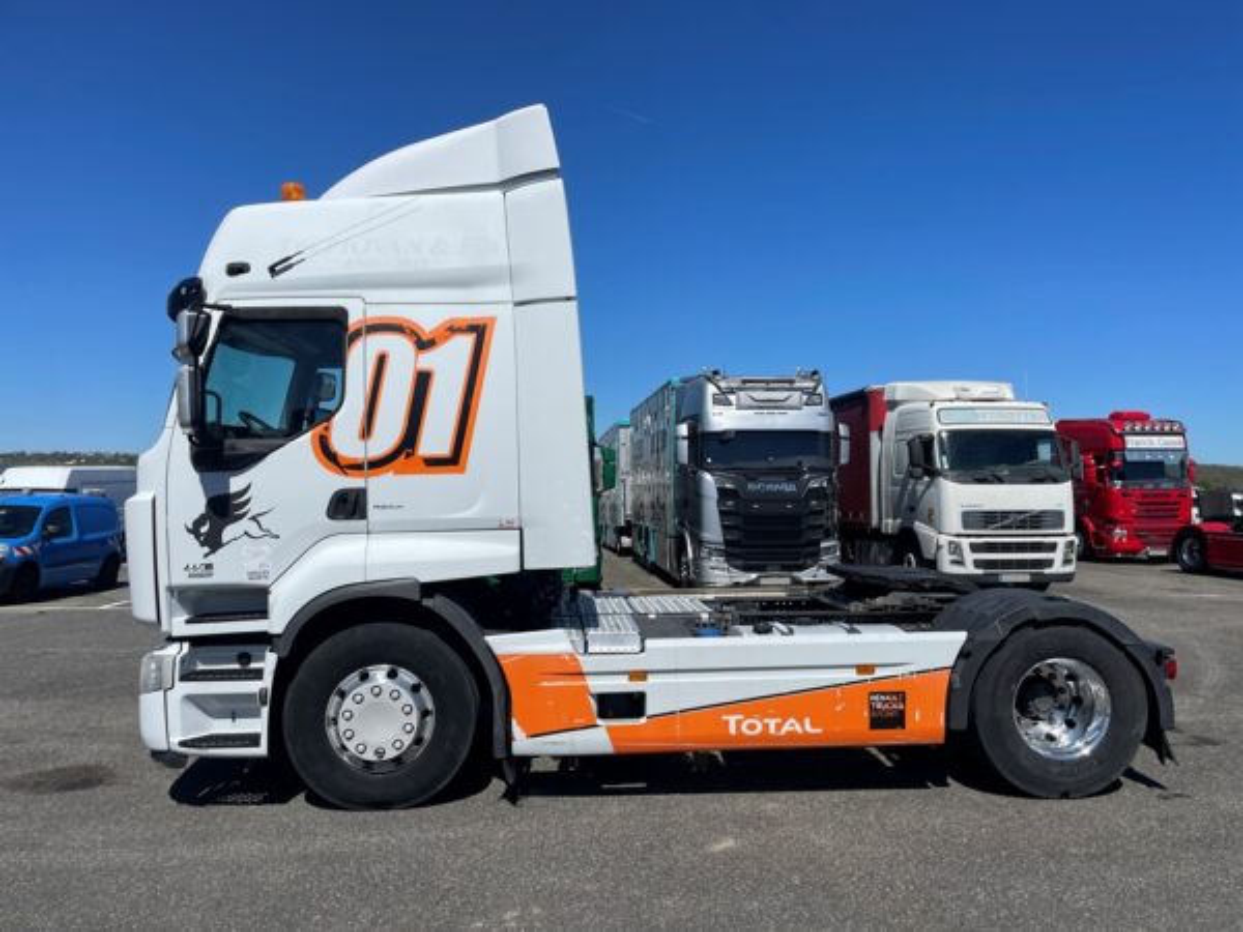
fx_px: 934
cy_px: 466
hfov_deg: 67.3
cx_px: 622
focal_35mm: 26
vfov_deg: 53.1
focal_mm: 4.2
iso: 32
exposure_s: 1/7299
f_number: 1.6
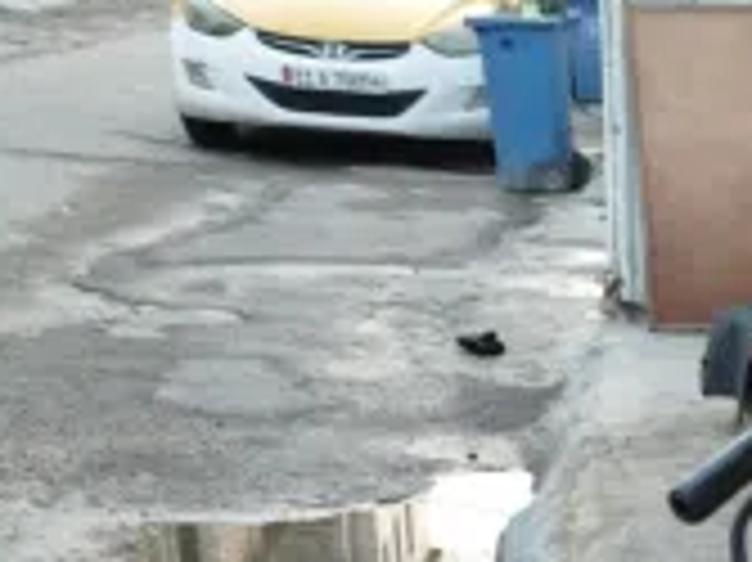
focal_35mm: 92
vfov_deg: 14.4
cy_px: 958
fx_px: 1997
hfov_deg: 18.5
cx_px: 1180
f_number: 1.7
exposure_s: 1/33
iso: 200
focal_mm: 5.31
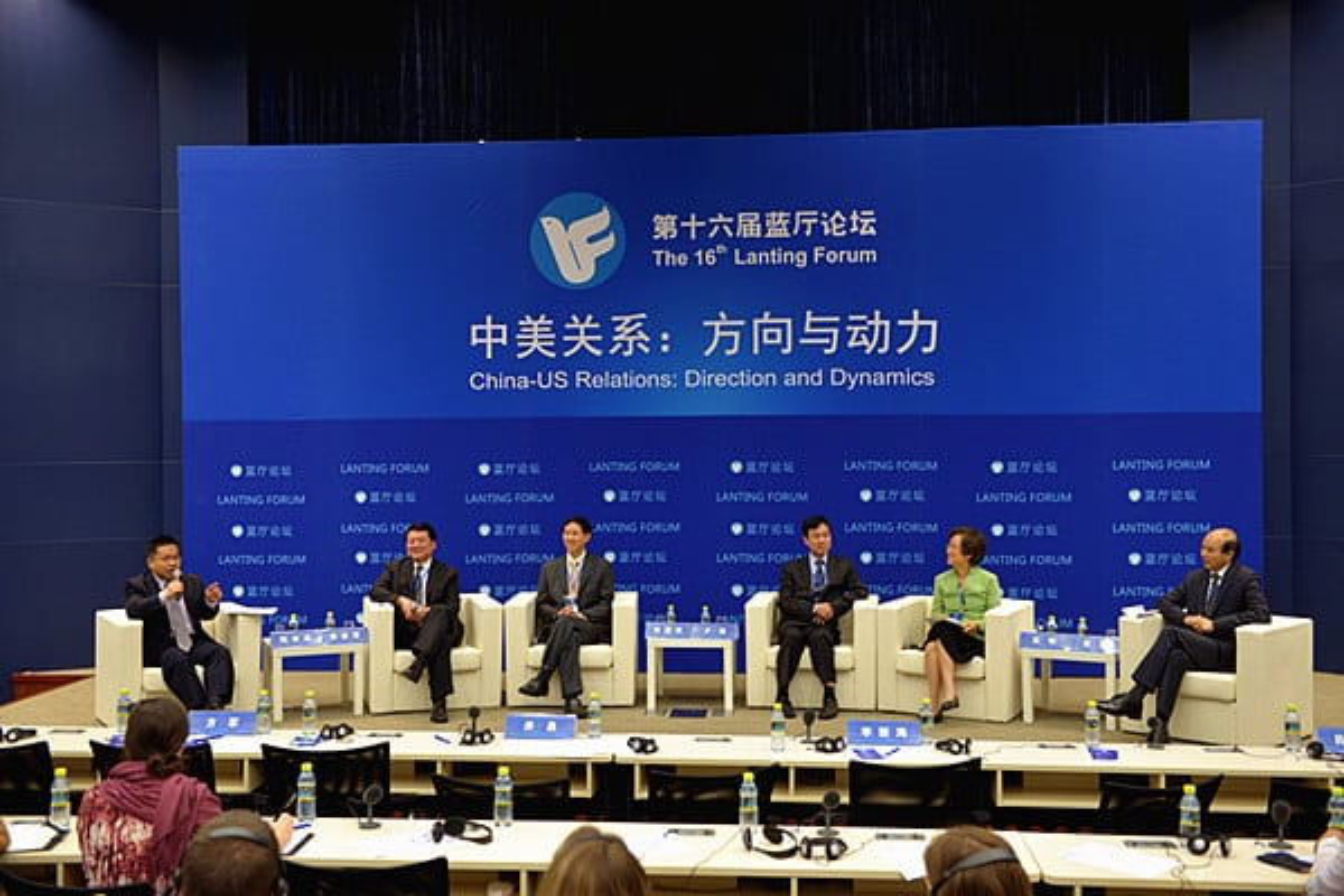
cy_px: 448
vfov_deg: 35.1
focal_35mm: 38
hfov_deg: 50.7
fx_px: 1419
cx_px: 672
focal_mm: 38
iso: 1250
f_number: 4.5
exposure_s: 1/125
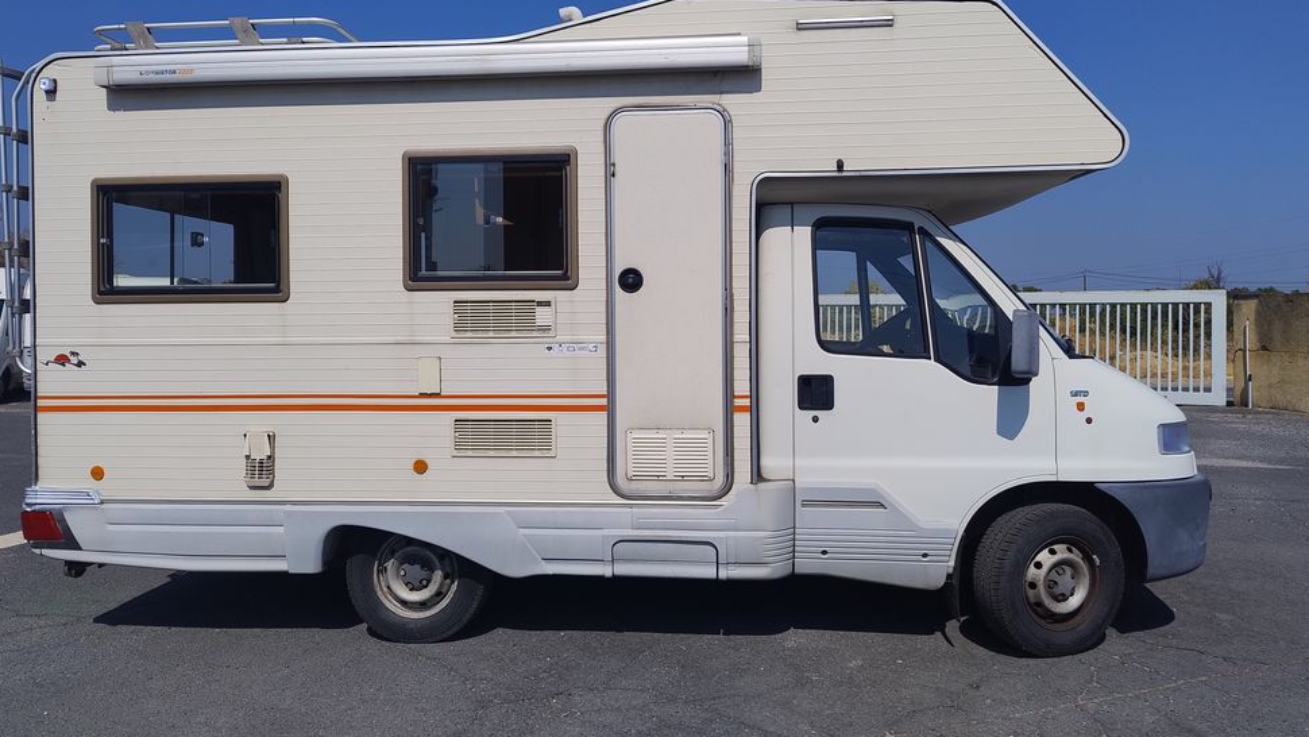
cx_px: 640
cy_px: 321
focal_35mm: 27
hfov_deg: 69.8
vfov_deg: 42.8
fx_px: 937
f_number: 1.8
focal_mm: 5.56
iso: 102
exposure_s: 1/3450
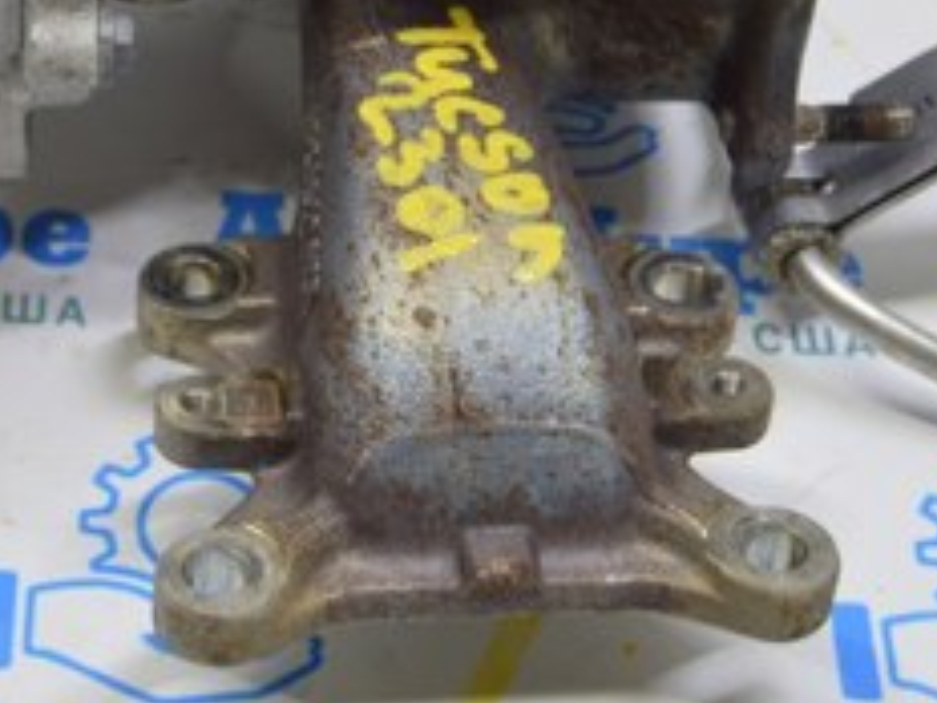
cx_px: 218
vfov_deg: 12.3
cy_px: -55
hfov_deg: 16.5
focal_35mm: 119
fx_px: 3221
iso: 400
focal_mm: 30
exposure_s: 1/20
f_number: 5.6
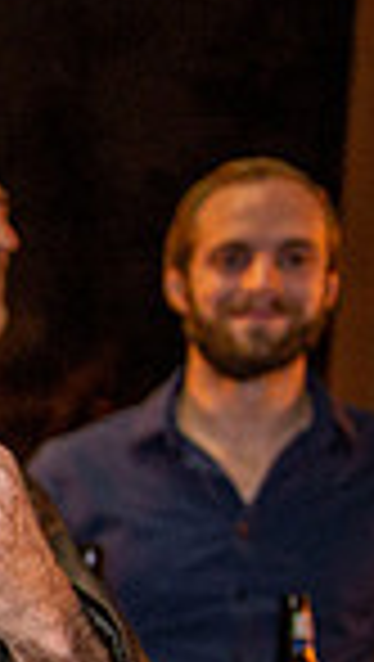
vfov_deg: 17.5
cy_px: 653
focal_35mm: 120
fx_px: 2110
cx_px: -861
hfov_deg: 8.1
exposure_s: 1/60
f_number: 2.8
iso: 1600
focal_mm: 29
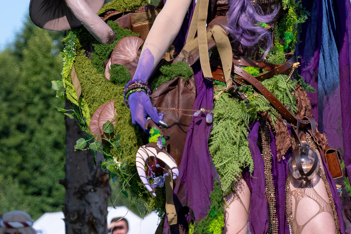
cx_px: 236
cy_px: -55
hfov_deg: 9.1
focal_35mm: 225
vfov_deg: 6.1
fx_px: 2194
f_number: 4
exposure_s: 1/1000
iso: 160
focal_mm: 55
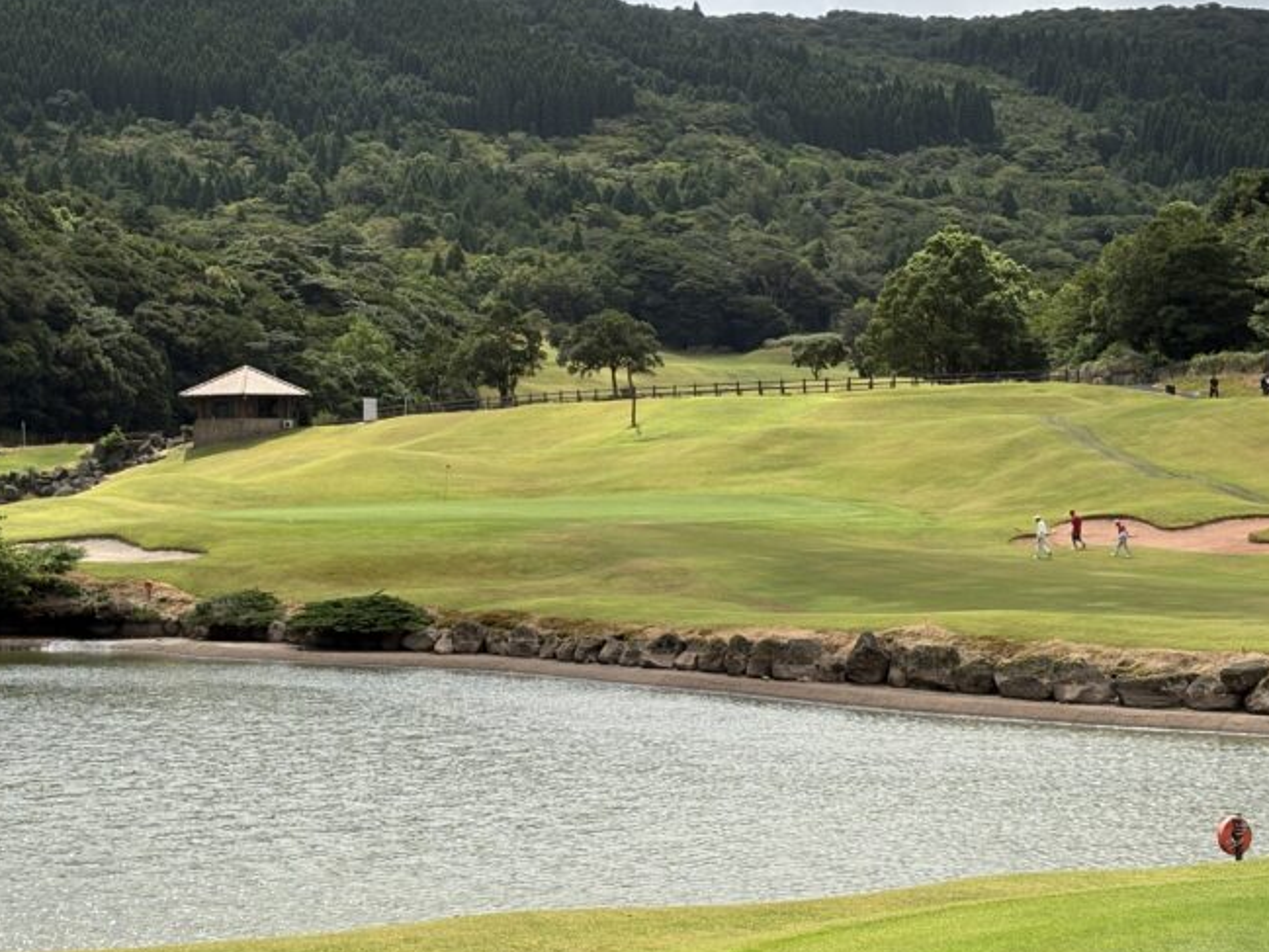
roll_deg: +0.1
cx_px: 540
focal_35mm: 82
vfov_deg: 17.9
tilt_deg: +3.9
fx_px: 3007
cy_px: 291
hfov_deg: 23.8
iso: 25
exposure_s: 1/4630
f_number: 1.6
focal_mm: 5.96
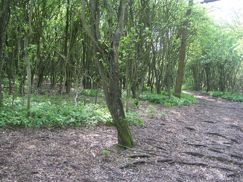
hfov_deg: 49.0
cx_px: 122
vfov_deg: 37.7
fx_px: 267
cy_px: 91
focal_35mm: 38
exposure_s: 1/60
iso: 50
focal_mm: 6
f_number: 2.8
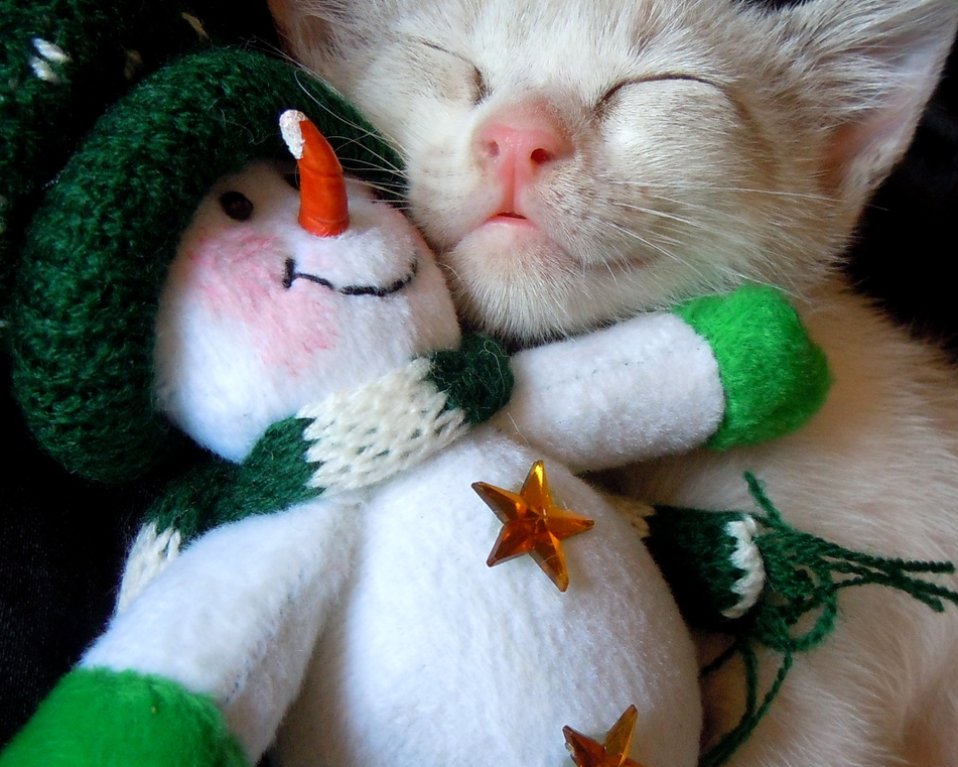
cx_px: 506
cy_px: 384
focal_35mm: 49
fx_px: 1389
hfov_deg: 38.0
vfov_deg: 30.8
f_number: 3.5
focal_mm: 5.4
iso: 250
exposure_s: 1/125
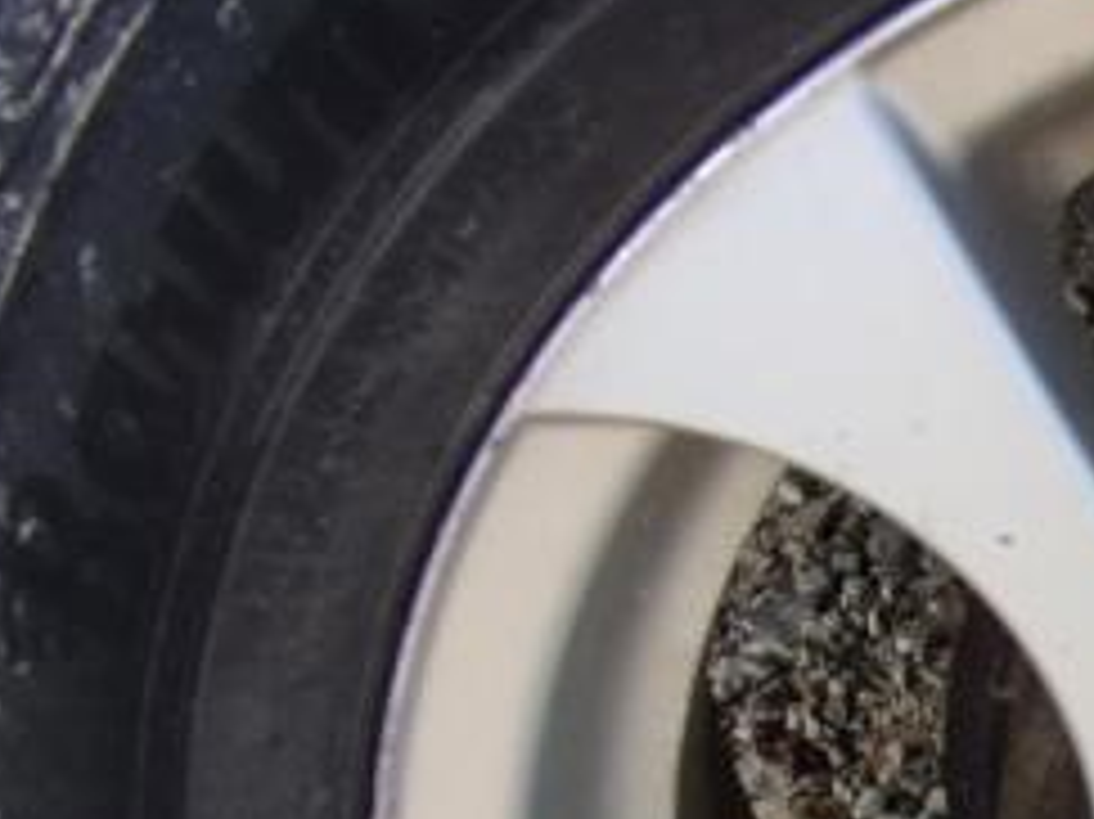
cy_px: 1004
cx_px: 1585
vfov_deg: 17.7
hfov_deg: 21.3
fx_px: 2495
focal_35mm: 79
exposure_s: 1/240
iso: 80
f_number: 3.3
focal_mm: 4.3
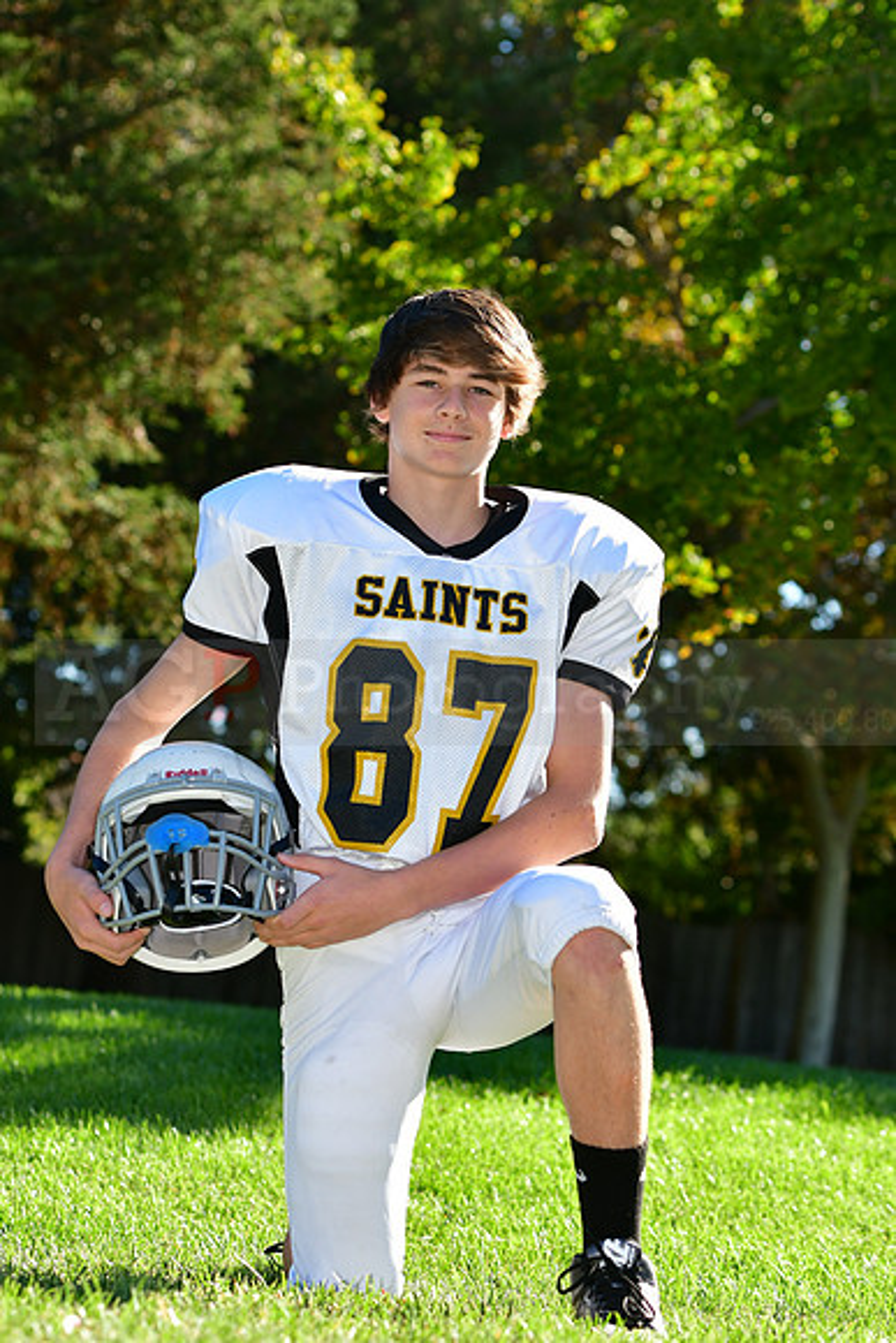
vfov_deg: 17.5
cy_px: 672
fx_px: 4365
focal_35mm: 117
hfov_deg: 11.7
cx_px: 448
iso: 400
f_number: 4.5
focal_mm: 78
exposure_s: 1/1000
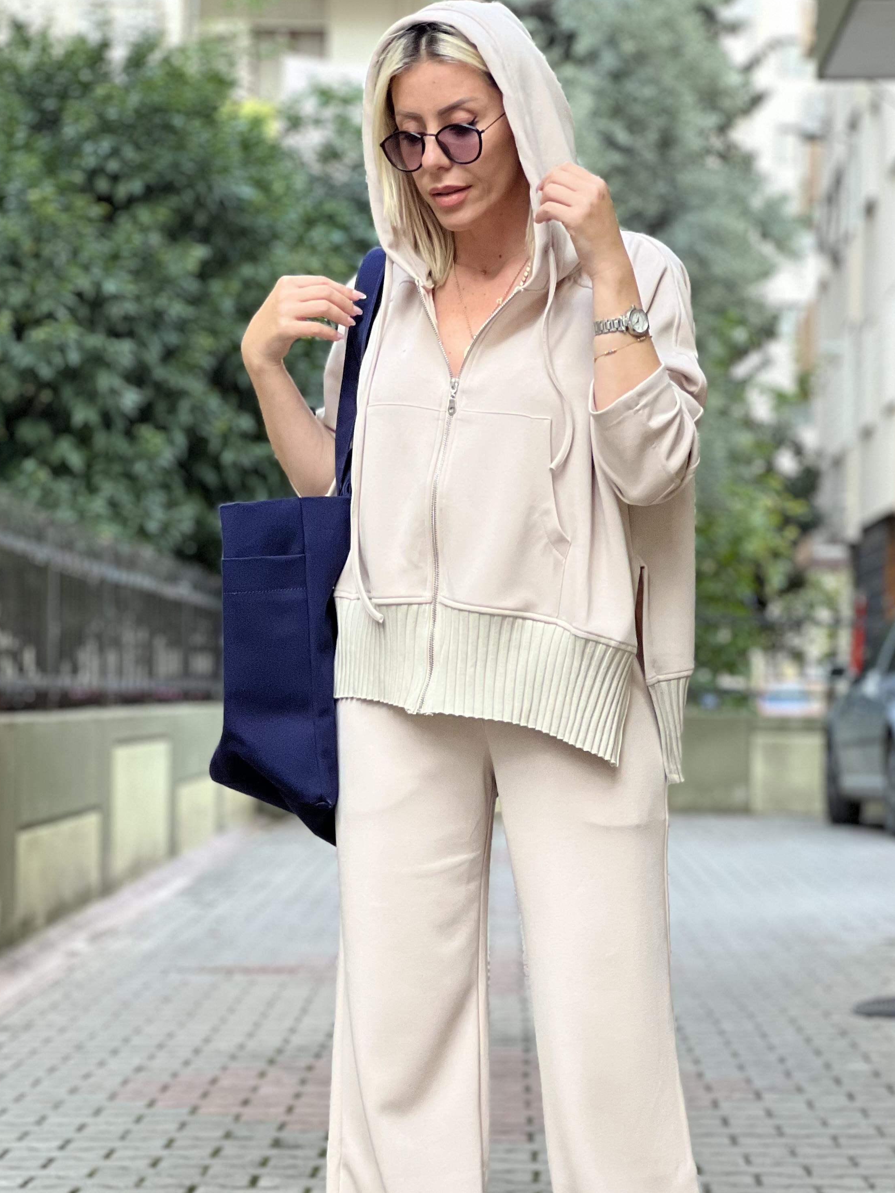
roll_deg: -1.4
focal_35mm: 105
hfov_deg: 14.1
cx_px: 482
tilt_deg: -0.2
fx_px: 3619
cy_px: 790
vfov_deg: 18.7
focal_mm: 9
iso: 125
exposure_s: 1/121
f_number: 2.8
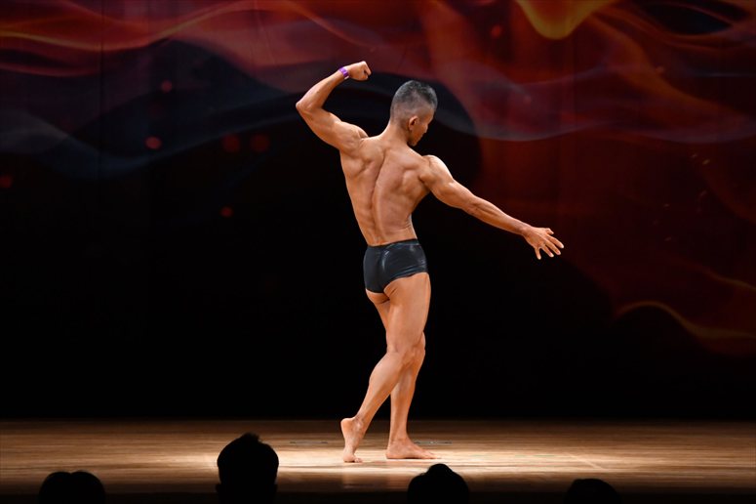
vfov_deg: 6.3
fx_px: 4555
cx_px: 378
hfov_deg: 9.5
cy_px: 252
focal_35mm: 217
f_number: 5.6
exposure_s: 1/400
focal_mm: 145
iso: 3200
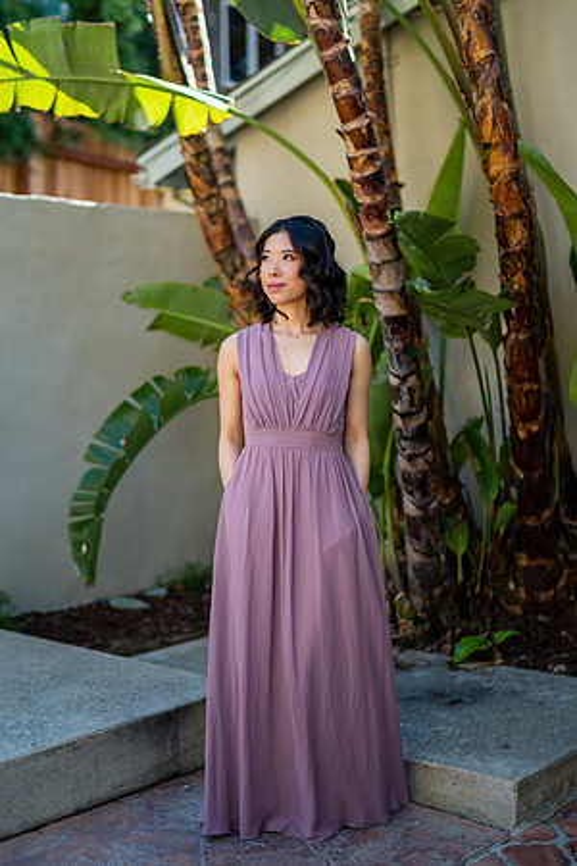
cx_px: 288
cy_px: 433
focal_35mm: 50
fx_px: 1202
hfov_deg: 27.0
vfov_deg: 39.6
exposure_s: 1/1000
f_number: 1.4
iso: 100
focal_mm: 50
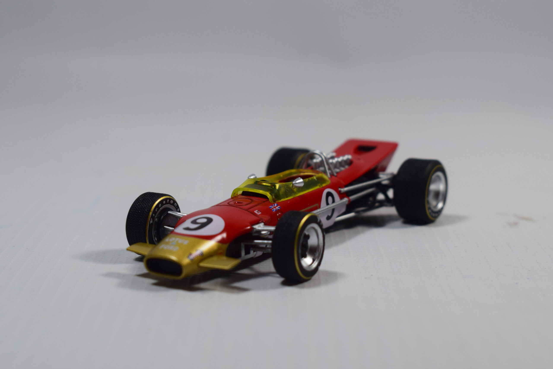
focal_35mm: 82
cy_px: 184
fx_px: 1267
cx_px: 276
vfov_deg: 16.6
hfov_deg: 24.6
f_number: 9
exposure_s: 1/100
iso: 400
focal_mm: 55
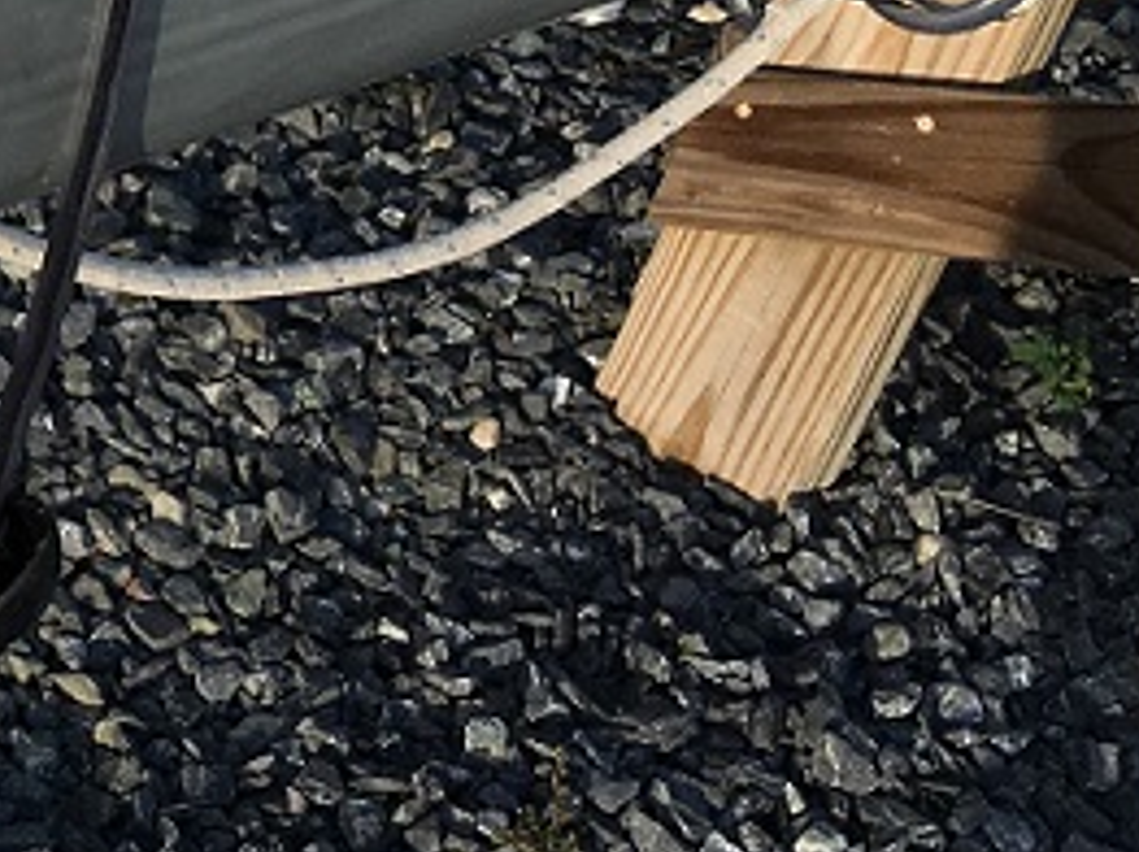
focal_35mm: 106
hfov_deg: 16.1
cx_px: -826
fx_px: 3485
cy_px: -478
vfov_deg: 13.1
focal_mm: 4.15
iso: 25
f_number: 2.2
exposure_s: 1/1040
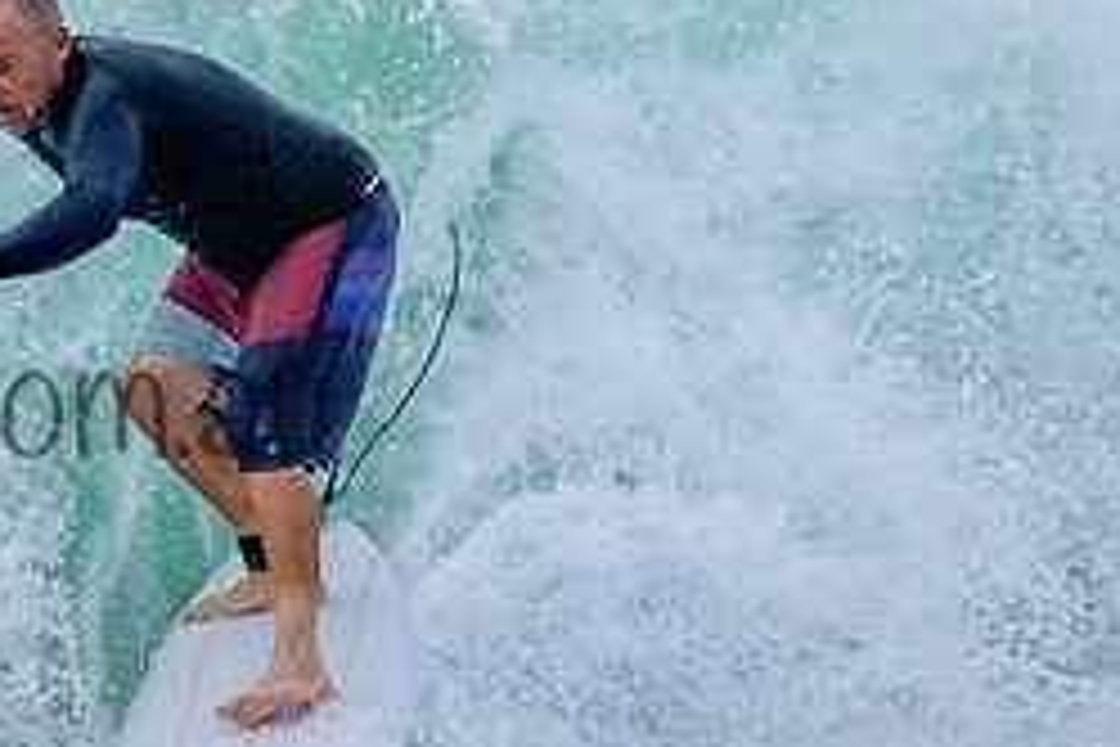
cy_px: 202
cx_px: 78
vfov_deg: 0.6
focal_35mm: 2187
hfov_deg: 0.9
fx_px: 68035
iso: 1400
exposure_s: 1/2000
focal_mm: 800
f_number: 11
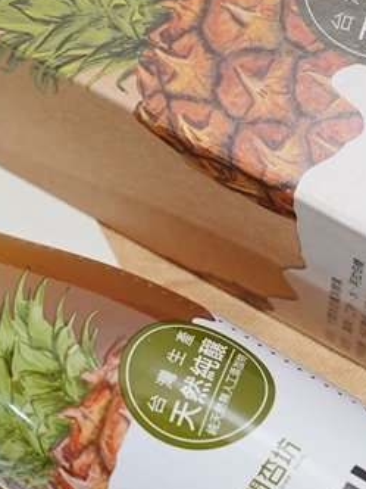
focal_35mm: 139
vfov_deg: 14.2
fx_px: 1960
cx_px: 203
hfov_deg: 10.7
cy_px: 331
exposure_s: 1/50
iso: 800
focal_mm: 48
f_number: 5
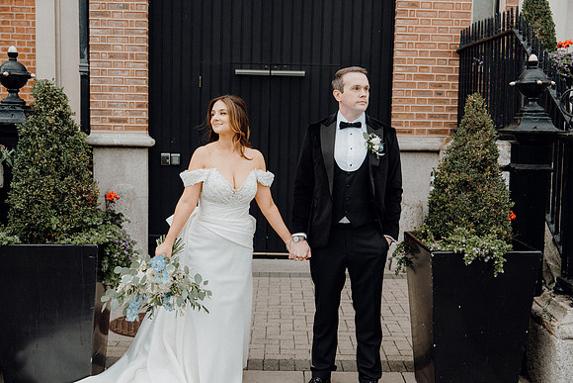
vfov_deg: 29.9
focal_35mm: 45
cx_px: 286
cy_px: 192
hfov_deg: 43.6
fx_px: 716
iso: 250
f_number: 3.5
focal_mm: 45
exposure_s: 1/250
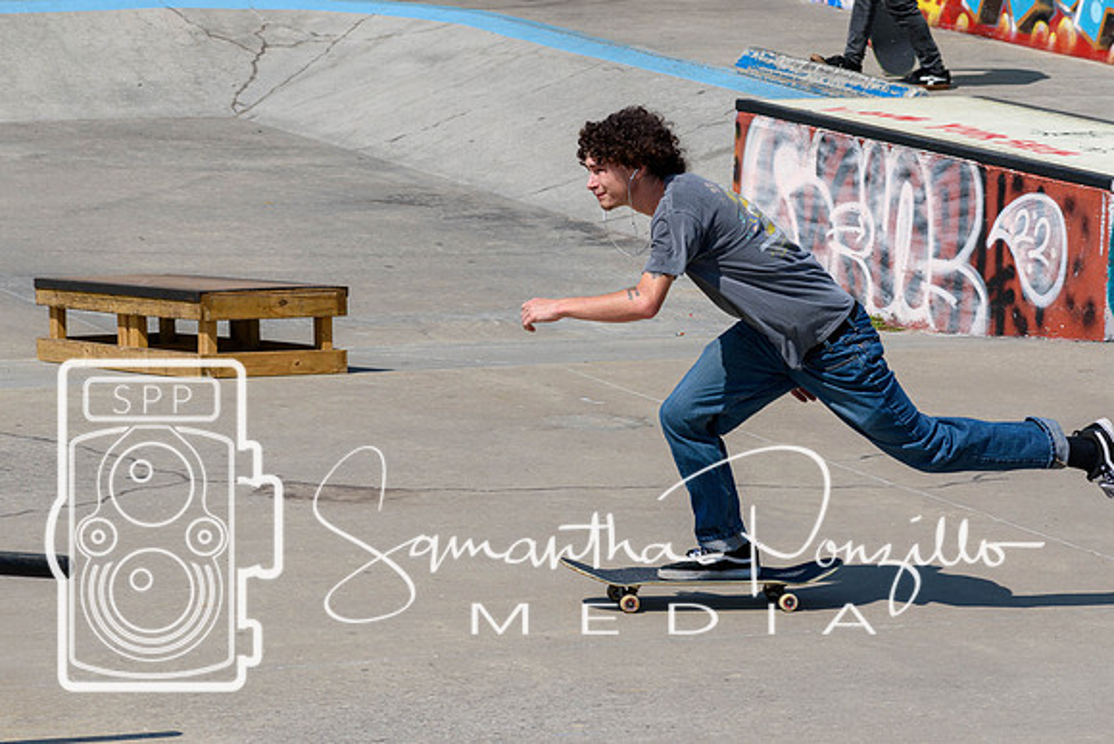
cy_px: 372
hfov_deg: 10.5
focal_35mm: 195
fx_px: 6035
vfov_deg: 7.0
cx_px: 557
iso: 200
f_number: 8
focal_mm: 130
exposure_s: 1/1000
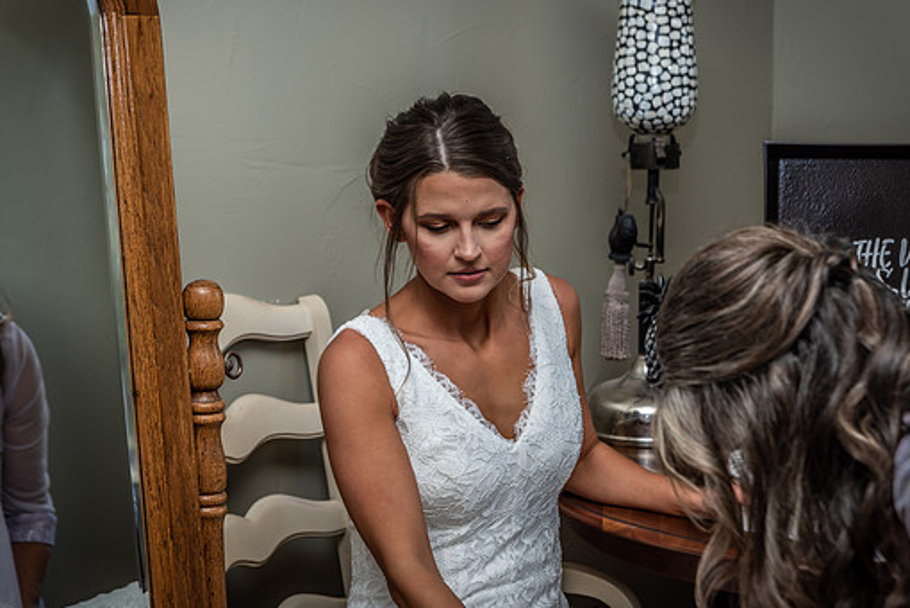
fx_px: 1897
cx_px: 462
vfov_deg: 18.2
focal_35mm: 75
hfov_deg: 27.0
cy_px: 302
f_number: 4.5
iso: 160
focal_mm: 66
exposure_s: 1/200
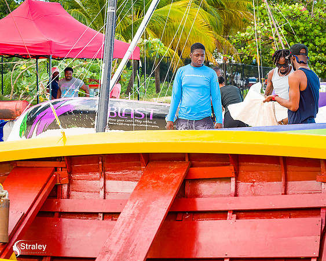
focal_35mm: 96
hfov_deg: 20.0
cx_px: 142
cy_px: 130
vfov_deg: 16.1
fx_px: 923
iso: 640
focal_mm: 85
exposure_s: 1/320
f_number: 6.3
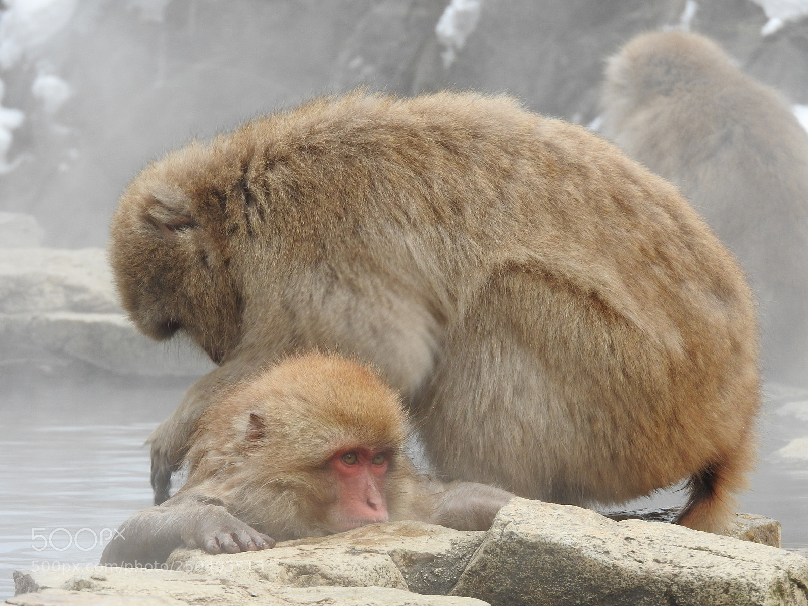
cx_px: 404
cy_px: 303
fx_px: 5835
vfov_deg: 5.9
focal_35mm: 250
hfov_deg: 7.9
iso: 180
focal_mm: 44.8
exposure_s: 1/125
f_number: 5.5
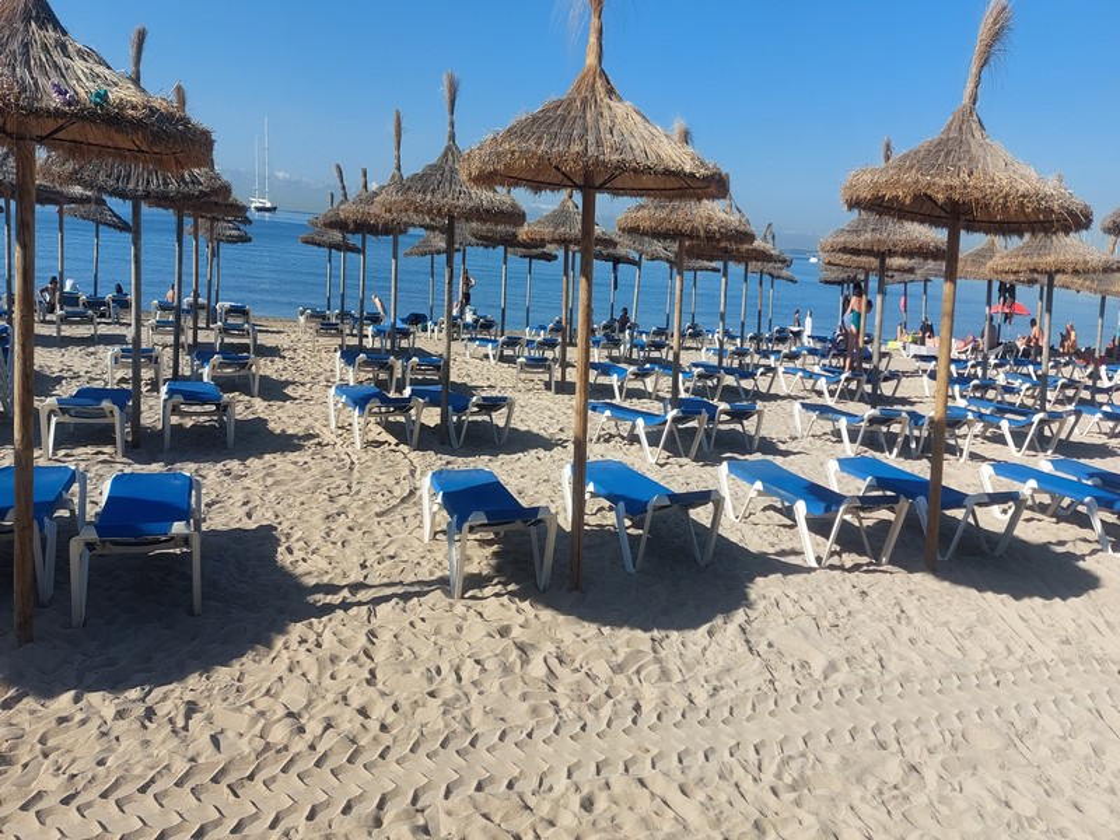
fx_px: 809
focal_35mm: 25
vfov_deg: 54.9
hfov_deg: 69.4
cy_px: 420
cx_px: 560
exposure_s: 1/1298
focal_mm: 5.23
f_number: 1.8
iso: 25
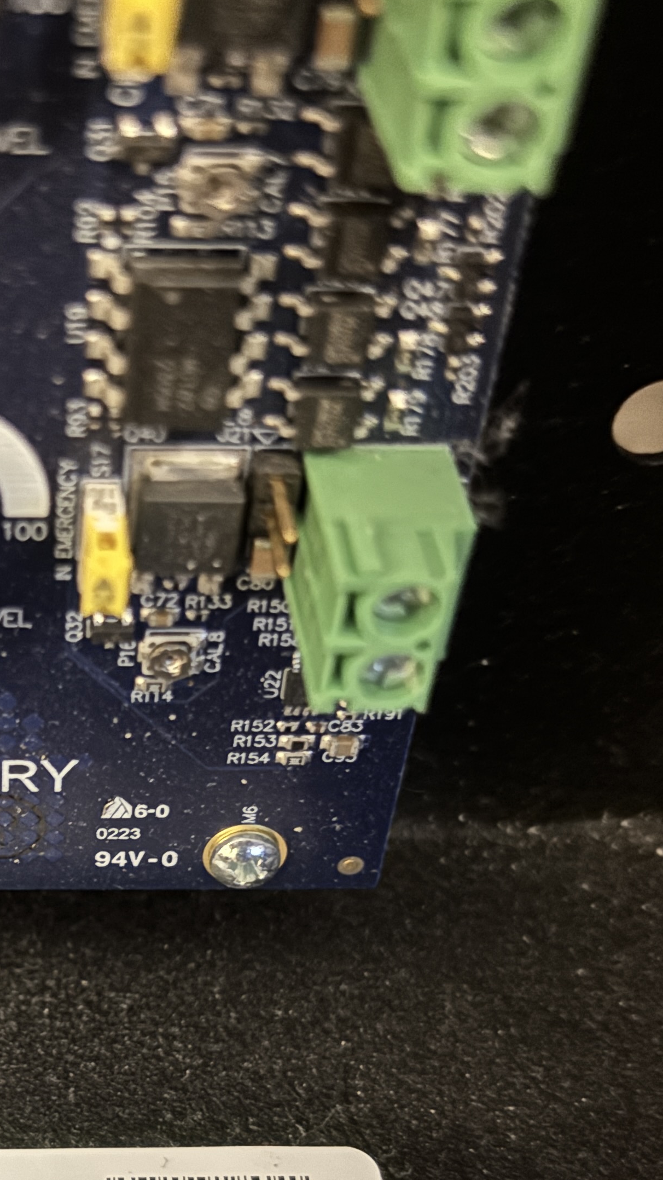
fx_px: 1657
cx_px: 33
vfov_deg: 38.6
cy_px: 815
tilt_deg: -54.3
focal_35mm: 53
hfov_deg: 22.0
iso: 640
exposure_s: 1/12
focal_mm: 5.96
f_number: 1.6
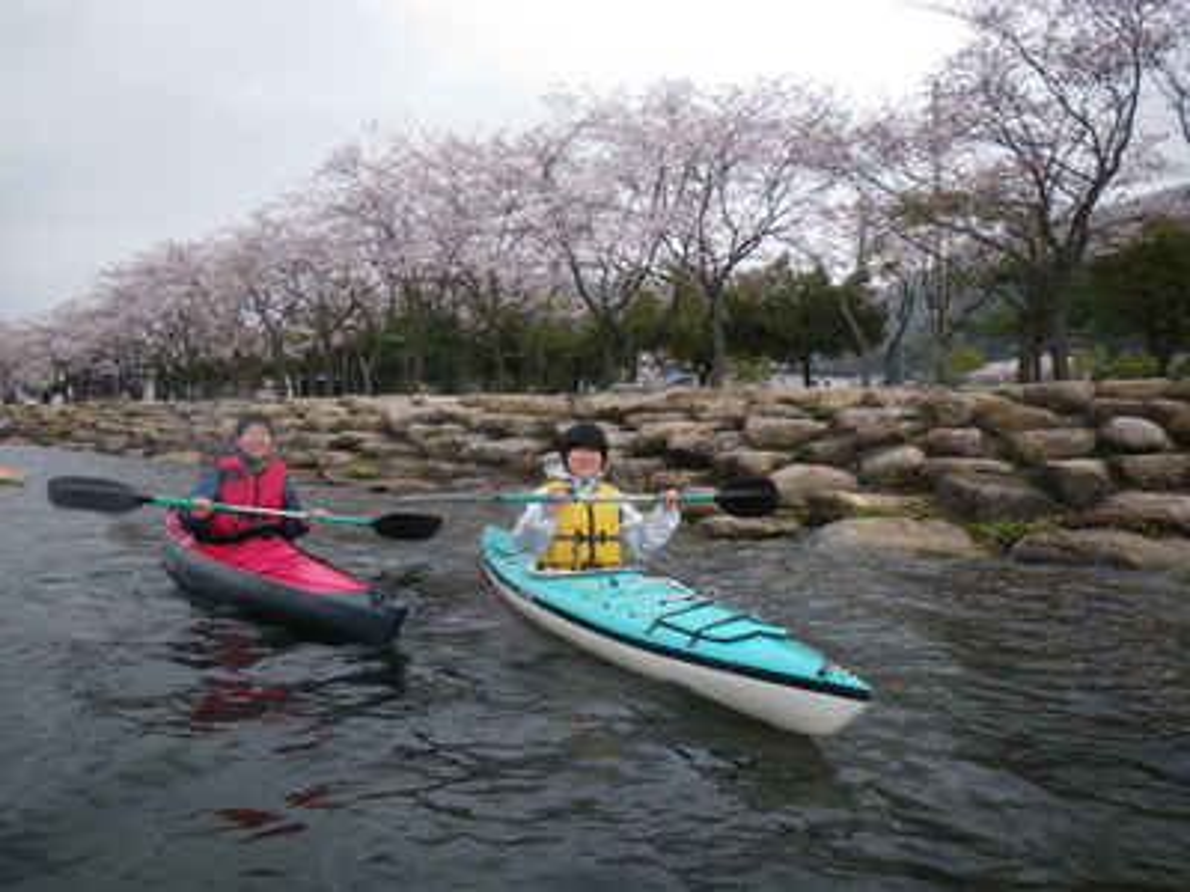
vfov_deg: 49.7
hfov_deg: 63.4
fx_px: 963
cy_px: 446
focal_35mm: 28
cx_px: 595
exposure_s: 1/80
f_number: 3.5
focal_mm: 5
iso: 50
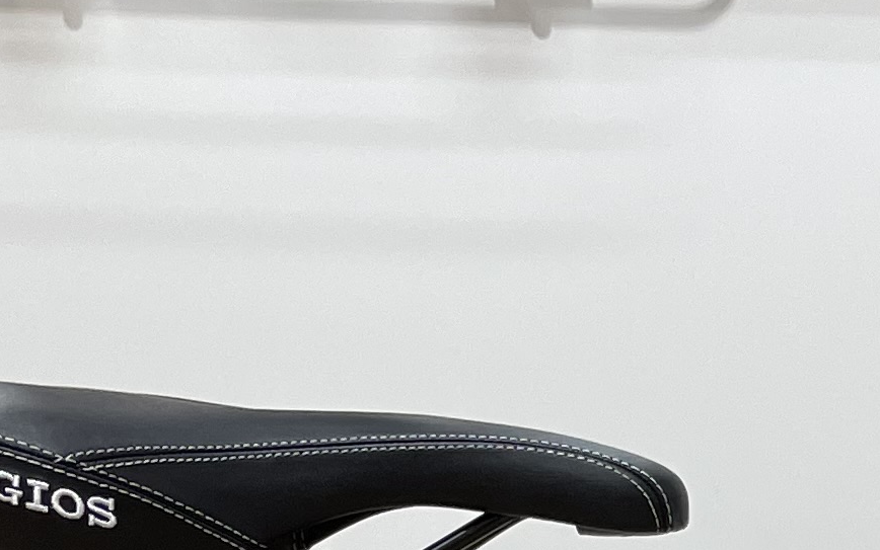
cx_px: 1069
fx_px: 3071
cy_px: 1486
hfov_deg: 15.7
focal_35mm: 128
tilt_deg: -17.3
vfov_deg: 8.9
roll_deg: -0.5
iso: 50
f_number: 1.6
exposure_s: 1/120
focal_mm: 4.2
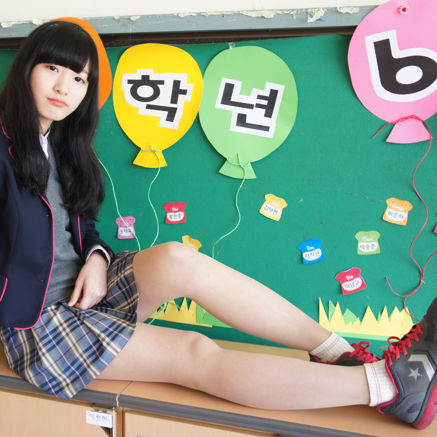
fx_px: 638
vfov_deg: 37.8
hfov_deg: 37.5
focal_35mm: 45
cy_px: 218
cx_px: 152
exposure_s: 1/40
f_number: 4
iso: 640
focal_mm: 23
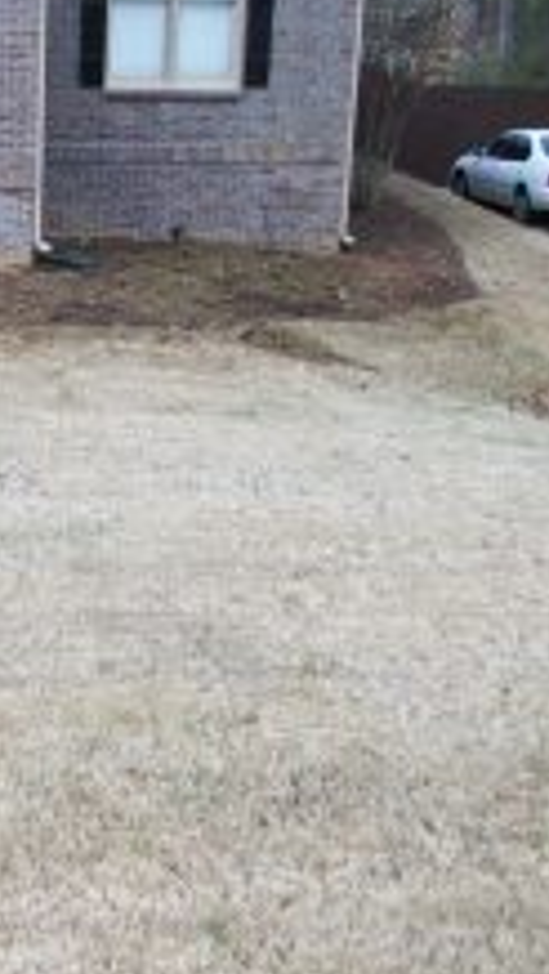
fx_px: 1652
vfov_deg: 32.8
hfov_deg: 17.1
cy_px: 527
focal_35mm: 64
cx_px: -268
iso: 80
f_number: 2.9
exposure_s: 1/250
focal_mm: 5.7
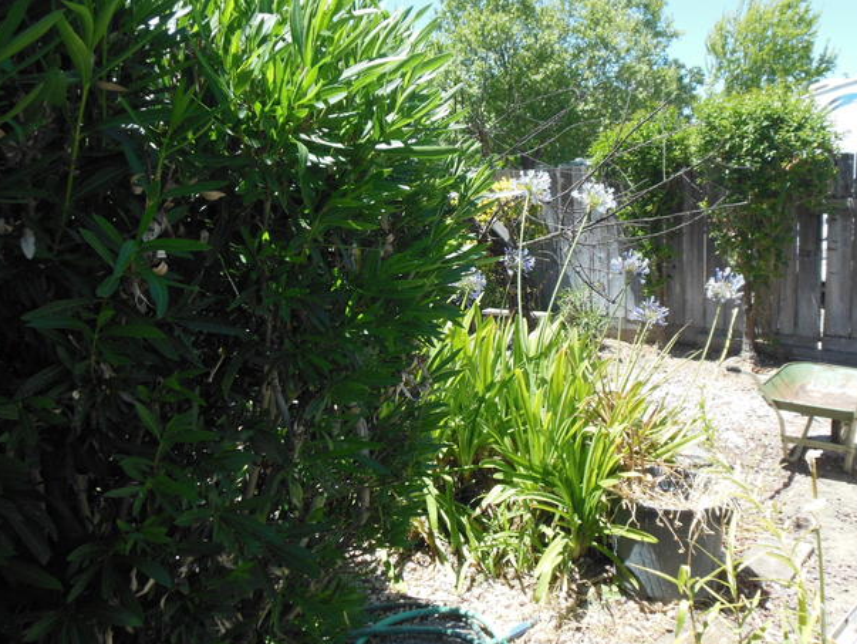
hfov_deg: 61.6
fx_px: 718
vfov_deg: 48.2
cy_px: 292
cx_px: 445
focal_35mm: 29
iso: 125
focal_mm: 4.5
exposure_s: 1/640
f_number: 3.2
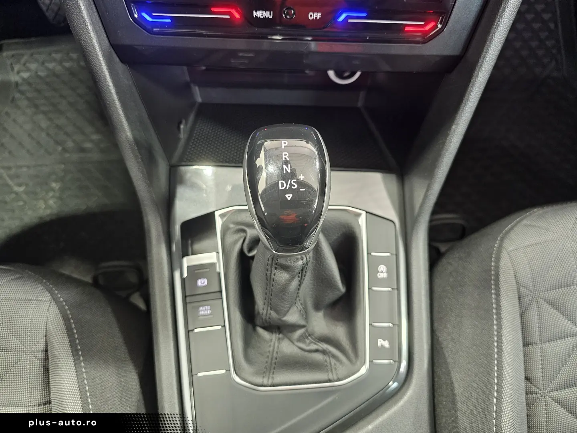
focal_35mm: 23
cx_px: 288
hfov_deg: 73.9
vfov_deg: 58.9
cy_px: 216
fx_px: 383
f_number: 1.7
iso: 500
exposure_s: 1/40.7
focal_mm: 6.3
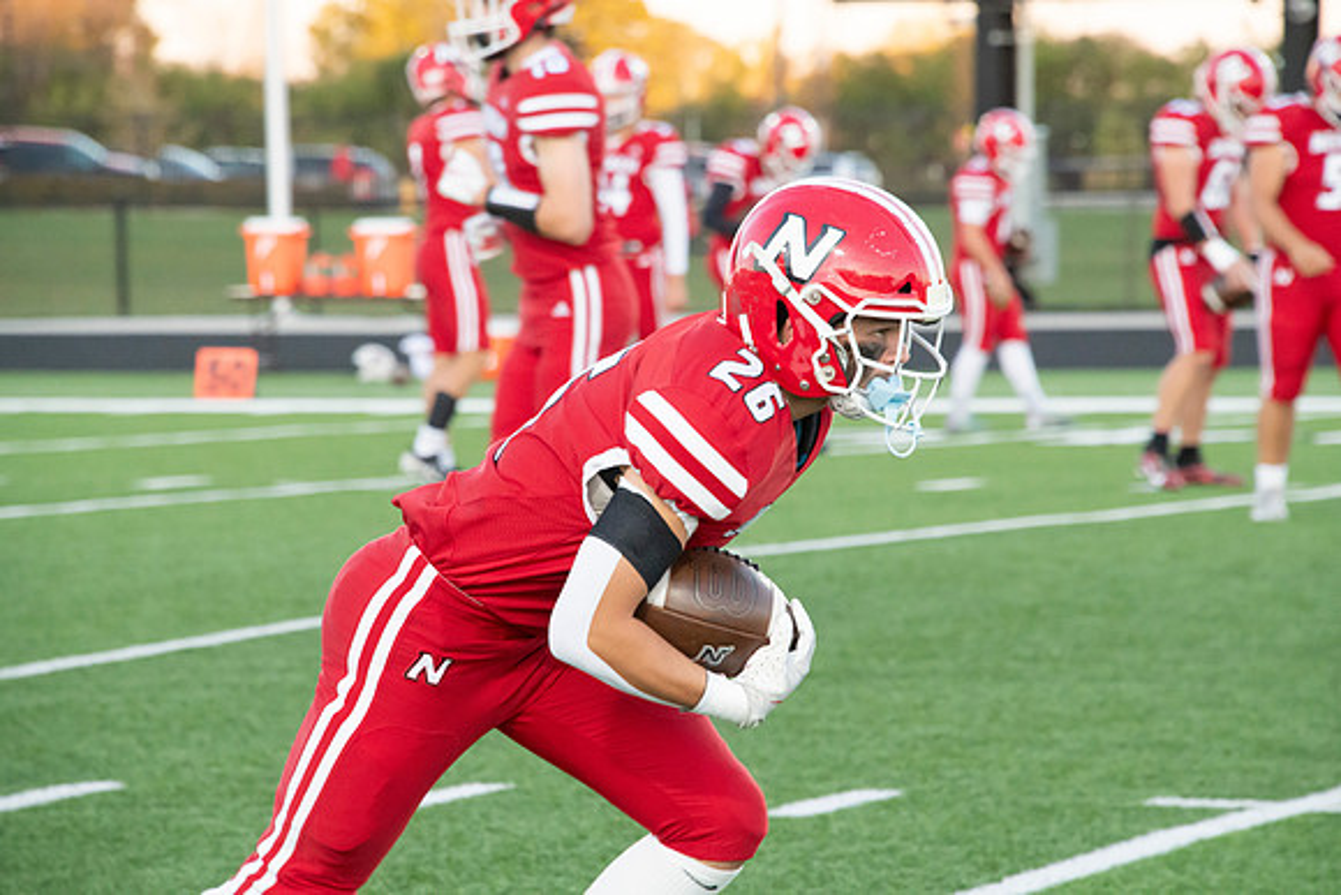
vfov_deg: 5.5
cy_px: 448
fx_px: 9314
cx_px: 670
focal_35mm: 250
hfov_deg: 8.2
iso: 8000
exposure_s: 1/500
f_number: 9
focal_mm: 250
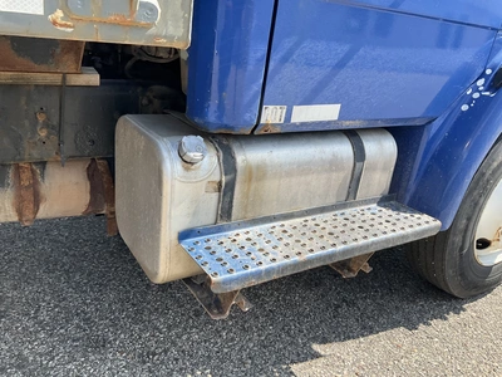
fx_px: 421
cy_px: 188
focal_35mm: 29
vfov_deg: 48.2
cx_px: 251
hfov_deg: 61.7
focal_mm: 3
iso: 25
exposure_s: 1/580
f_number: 1.8
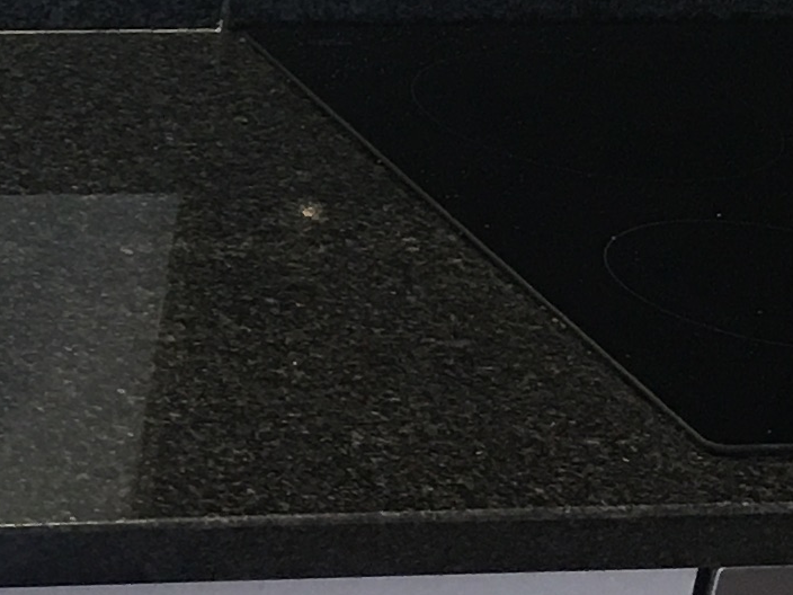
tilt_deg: -23.6
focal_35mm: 166
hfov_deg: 10.9
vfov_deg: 8.9
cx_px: -760
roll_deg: -3.2
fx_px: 3803
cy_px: 257
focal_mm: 4.15
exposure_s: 1/33
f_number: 2.2
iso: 40
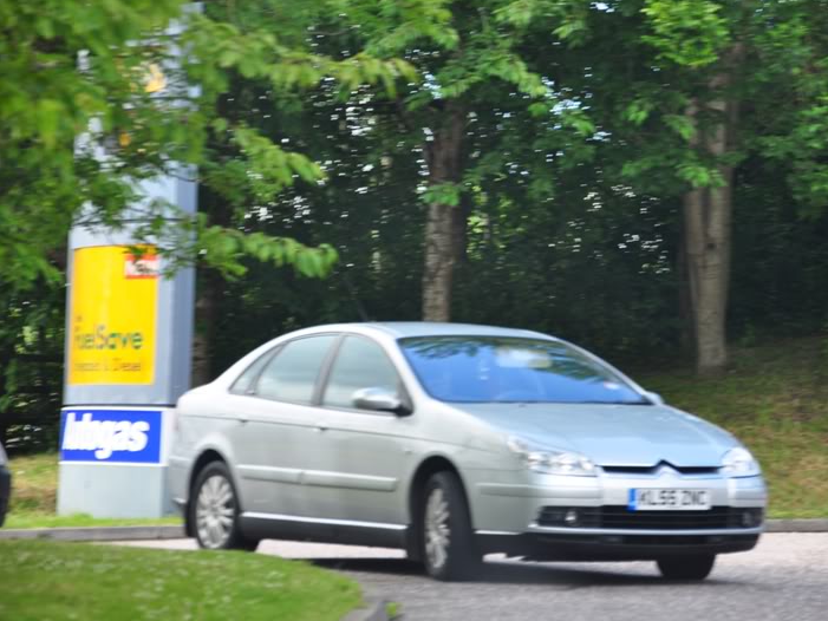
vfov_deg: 8.6
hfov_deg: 11.5
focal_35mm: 173
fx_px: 4128
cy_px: 311
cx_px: 471
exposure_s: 1/100
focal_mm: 105
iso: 200
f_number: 5.6
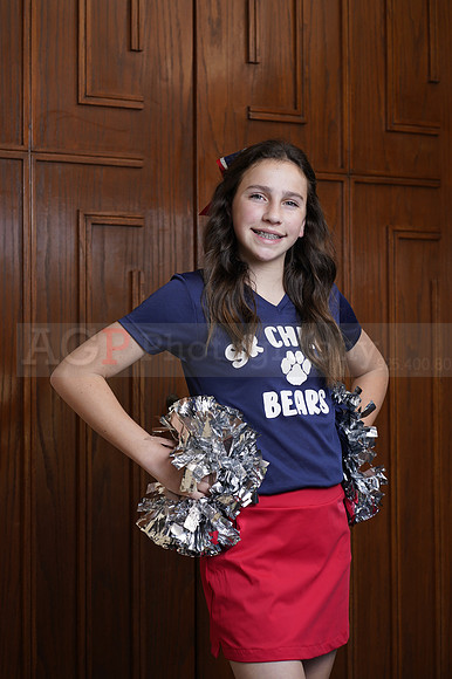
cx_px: 226
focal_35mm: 85
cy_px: 340
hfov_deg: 16.1
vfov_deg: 23.9
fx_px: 1603
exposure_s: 1/250
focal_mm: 85
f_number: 5.6
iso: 200
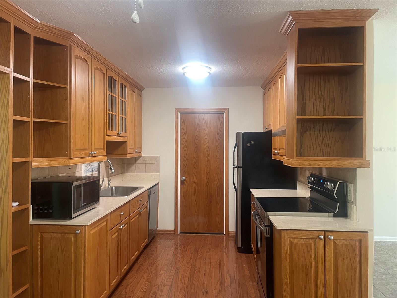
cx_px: 198
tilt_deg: +0.4
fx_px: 298
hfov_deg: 67.3
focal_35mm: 26
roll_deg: -0.4
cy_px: 149
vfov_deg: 53.1
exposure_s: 1/60
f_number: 1.6
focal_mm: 4.2
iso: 250
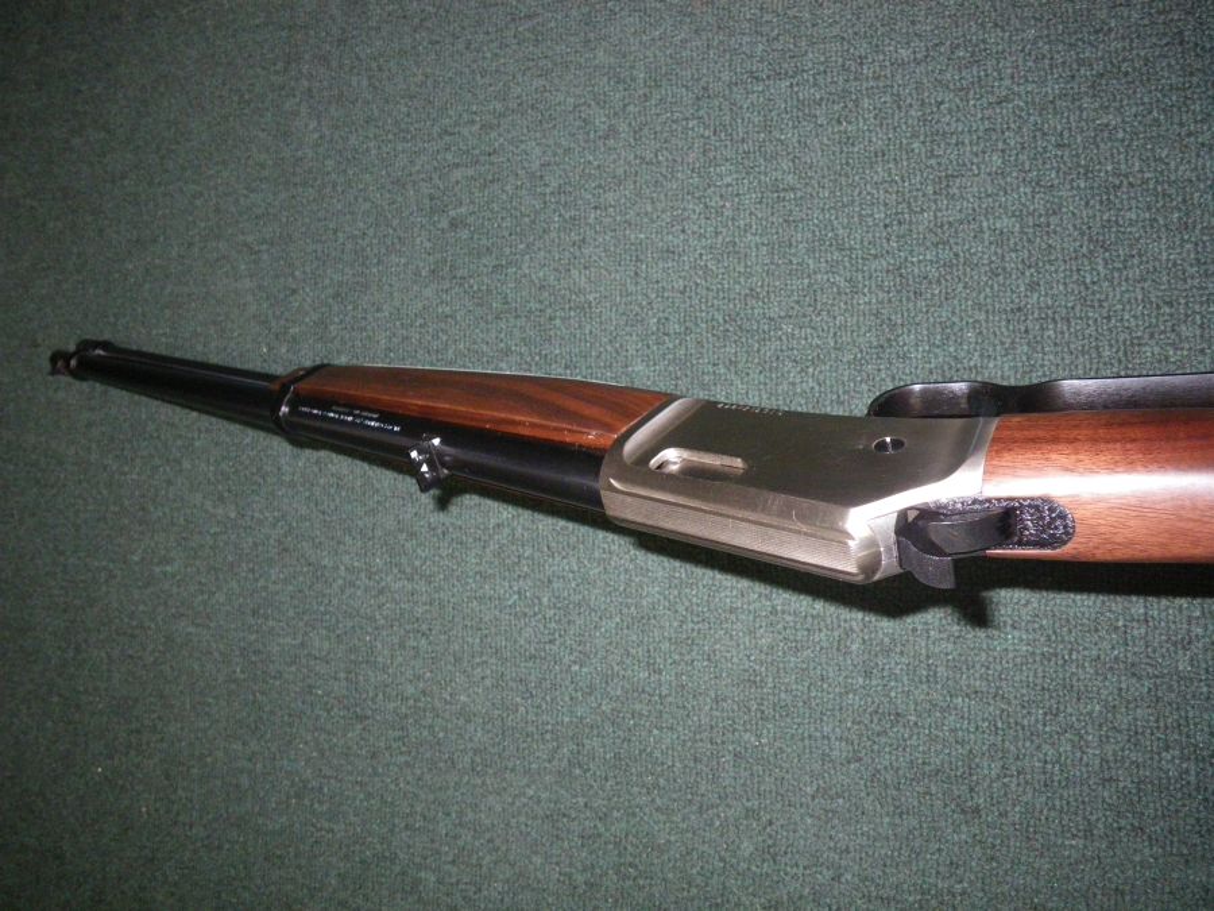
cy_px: 456
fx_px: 982
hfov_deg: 63.4
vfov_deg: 49.7
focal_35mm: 28
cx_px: 607
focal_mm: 5
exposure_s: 1/50
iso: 400
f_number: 4.2
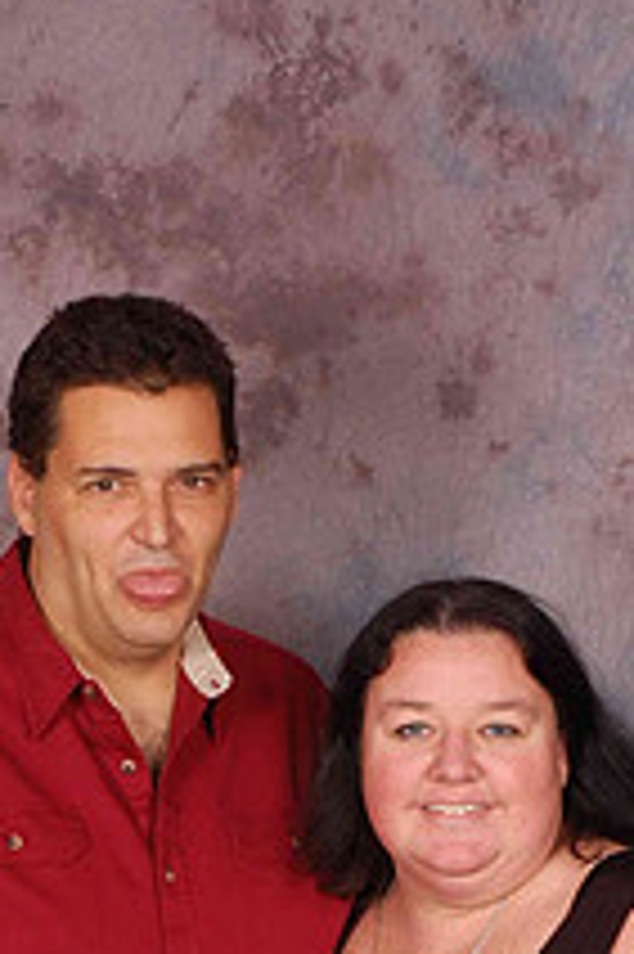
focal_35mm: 121
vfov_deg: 16.5
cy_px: 986
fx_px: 3201
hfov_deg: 11.3
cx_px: 227
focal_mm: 38
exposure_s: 1/125
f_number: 10
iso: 200
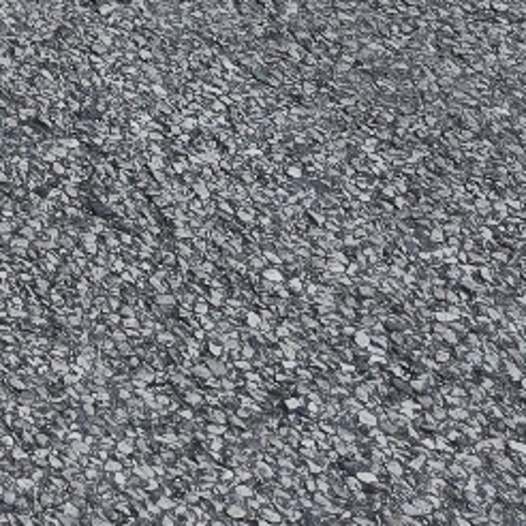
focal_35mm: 132
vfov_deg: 11.3
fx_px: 2269
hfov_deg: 10.5
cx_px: -892
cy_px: -674
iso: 16
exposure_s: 1/256
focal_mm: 6.3
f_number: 1.7
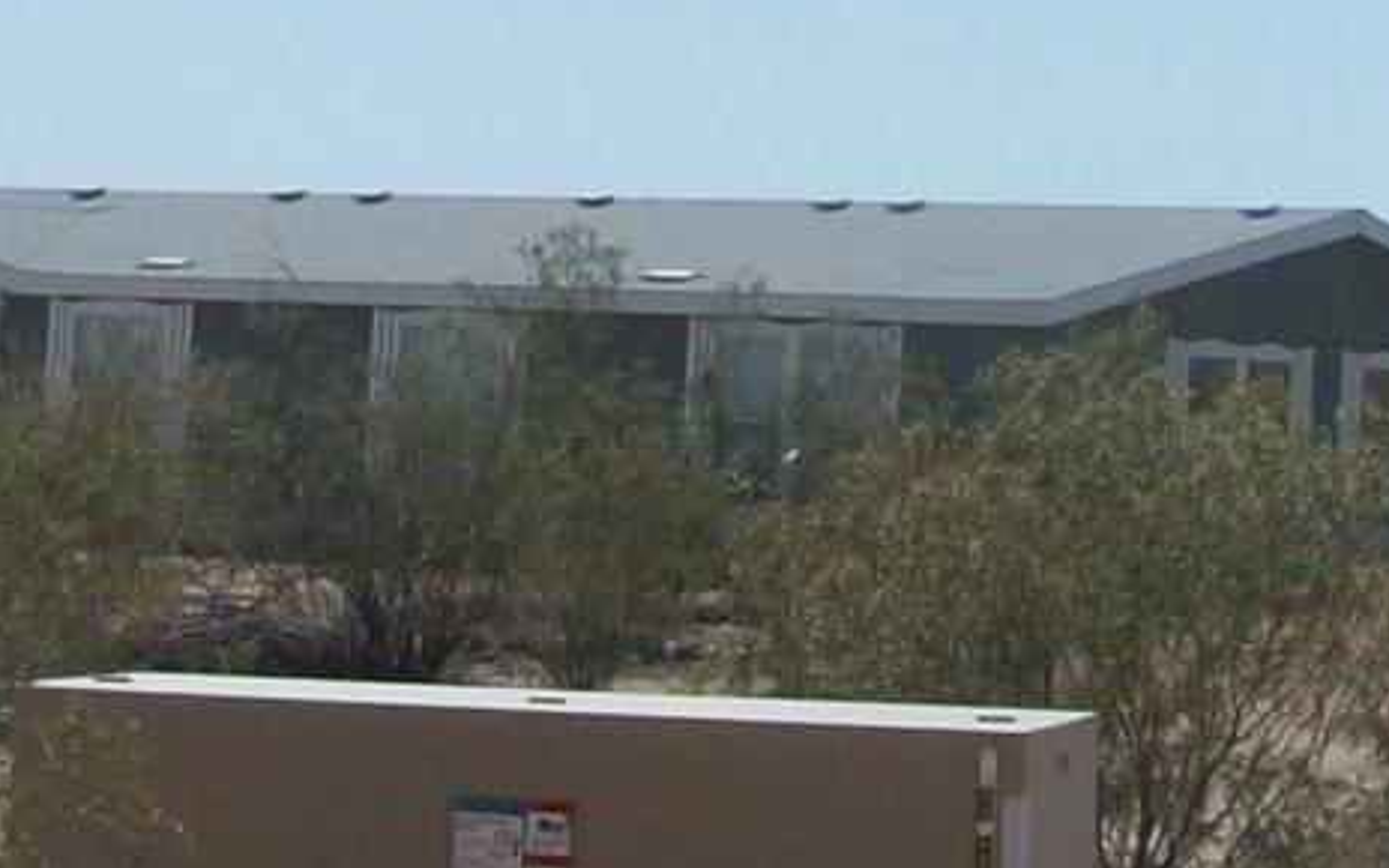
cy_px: -700
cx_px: 1667
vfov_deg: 8.0
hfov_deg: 12.8
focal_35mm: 159
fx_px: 6019
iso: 64
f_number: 5.5
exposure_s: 1/592
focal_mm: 5.7
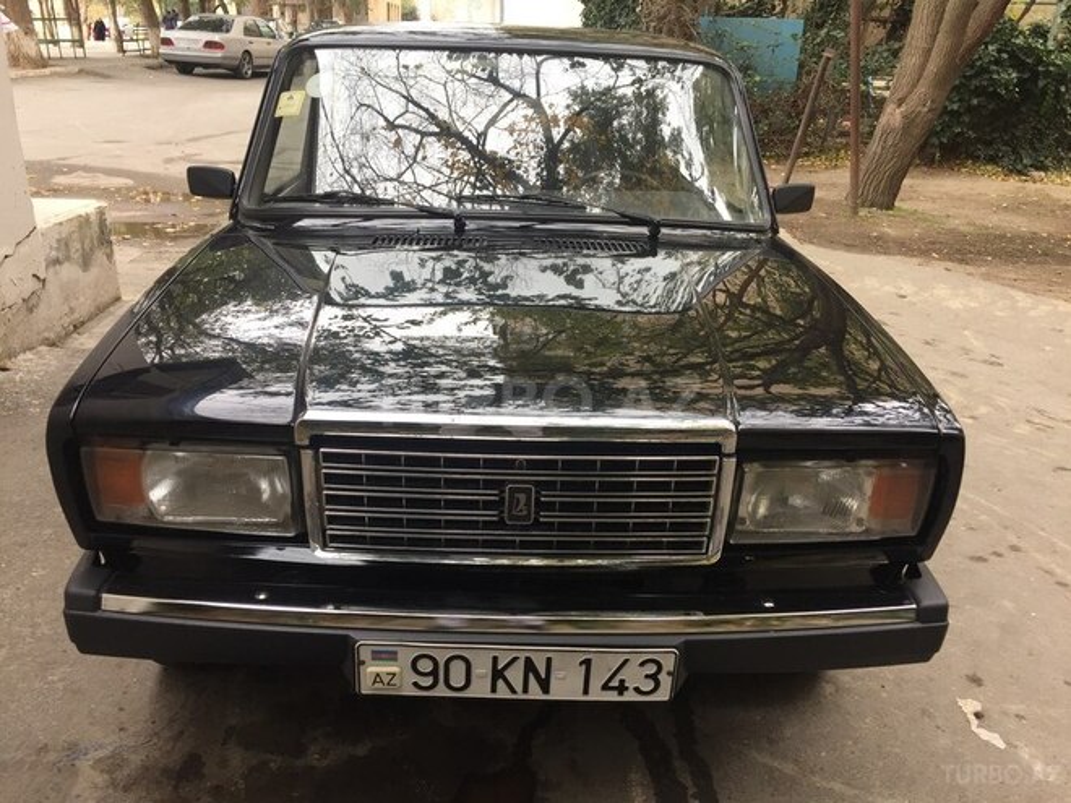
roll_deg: -1.5
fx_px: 897
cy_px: 402
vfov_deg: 48.2
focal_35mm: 29
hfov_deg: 61.7
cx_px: 536
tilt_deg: -22.2
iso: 50
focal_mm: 4.15
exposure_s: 1/100
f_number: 2.2
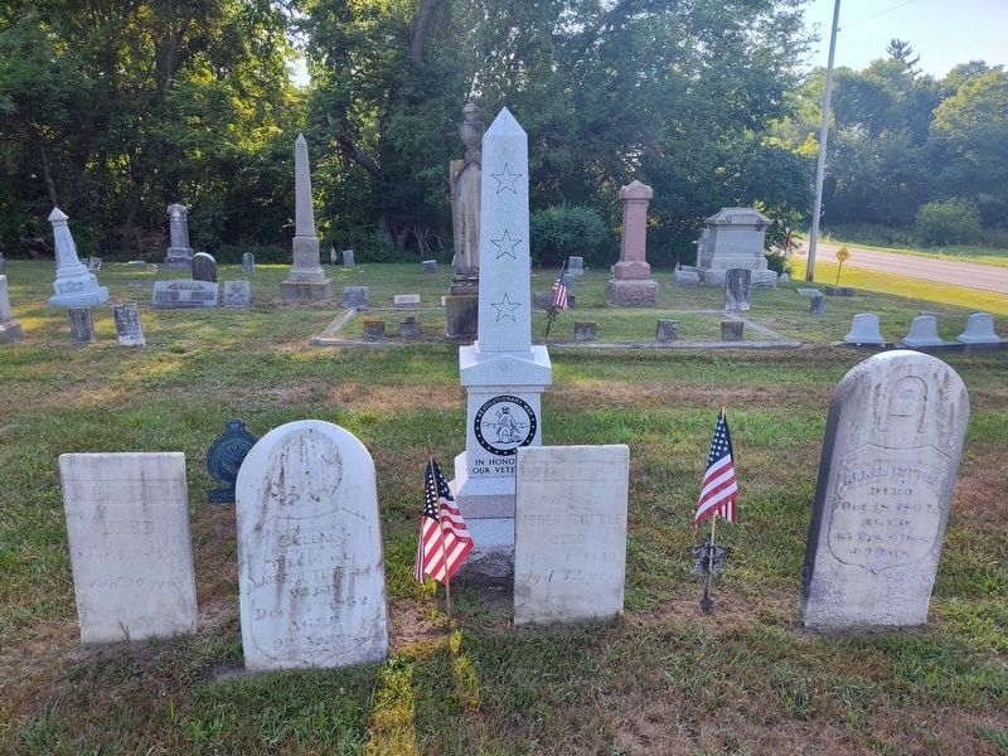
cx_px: 504
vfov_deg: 58.9
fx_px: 670
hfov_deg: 73.9
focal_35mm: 23
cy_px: 378
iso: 100
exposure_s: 1/405
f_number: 1.8
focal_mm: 5.56
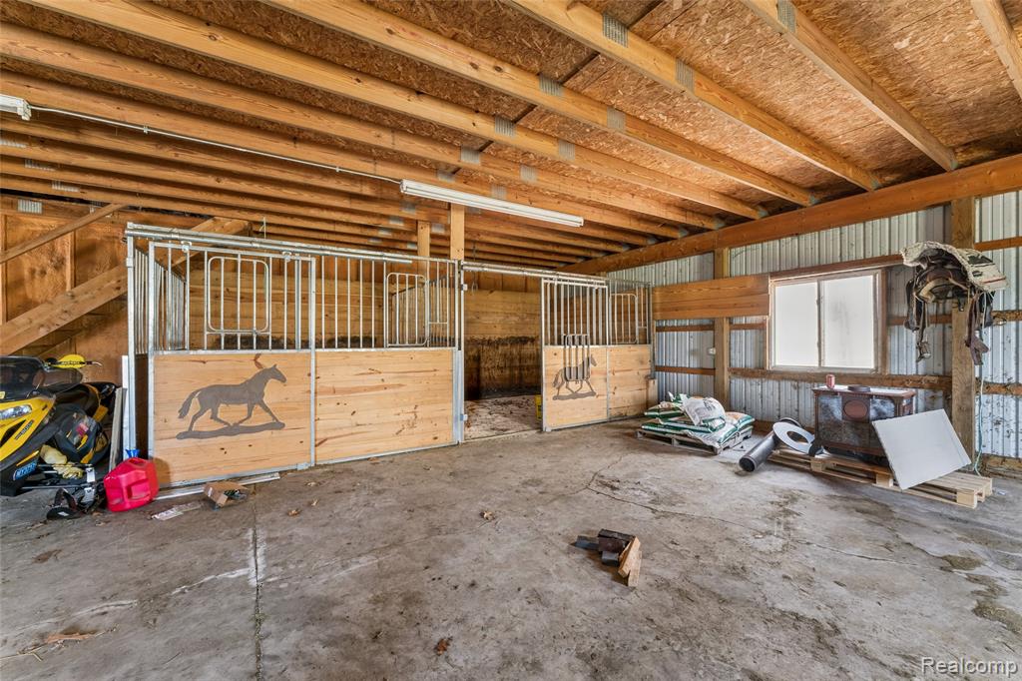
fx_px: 397
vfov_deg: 81.2
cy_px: 340
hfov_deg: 104.3
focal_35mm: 14
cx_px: 511
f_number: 13
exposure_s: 1.6
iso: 400
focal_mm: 14
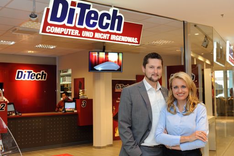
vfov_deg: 30.5
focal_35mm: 44
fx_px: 286
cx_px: 117
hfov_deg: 44.5
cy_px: 78
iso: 800
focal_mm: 44
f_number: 5
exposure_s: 1/100
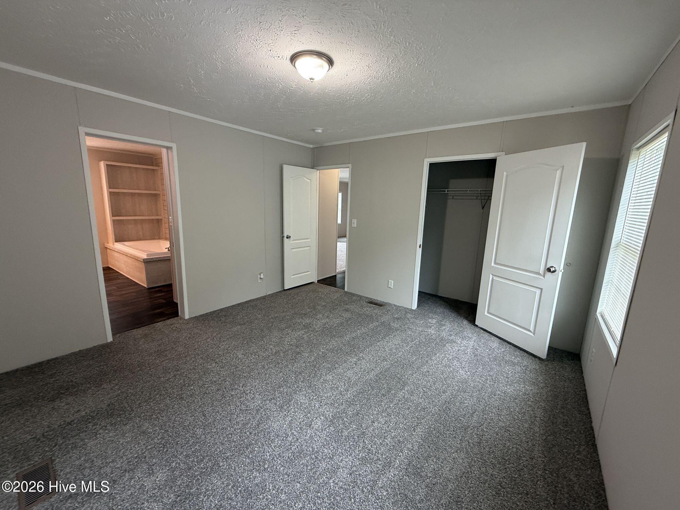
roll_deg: -1.2
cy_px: 255
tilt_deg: -11.4
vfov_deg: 85.7
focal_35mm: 14
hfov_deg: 102.1
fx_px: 275
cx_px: 340
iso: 250
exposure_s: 1/60
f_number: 2.2
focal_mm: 2.22
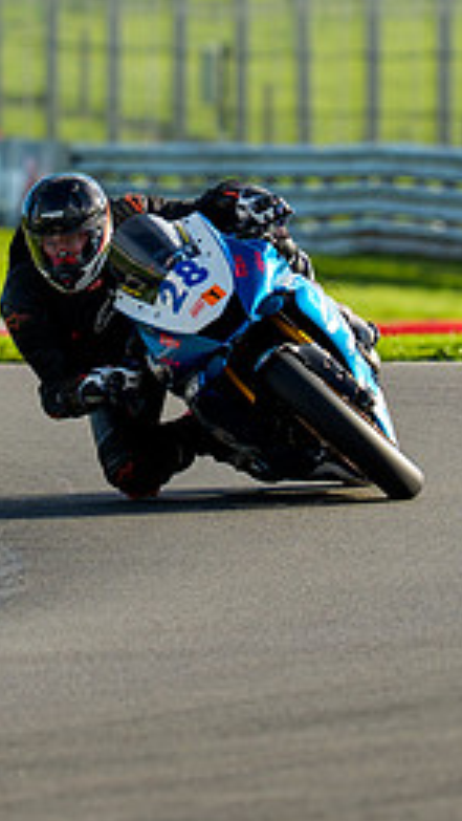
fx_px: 22998
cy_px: 220
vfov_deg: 2.0
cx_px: 229
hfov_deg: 1.2
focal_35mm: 1057
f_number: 6.3
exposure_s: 1/400
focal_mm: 400
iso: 125
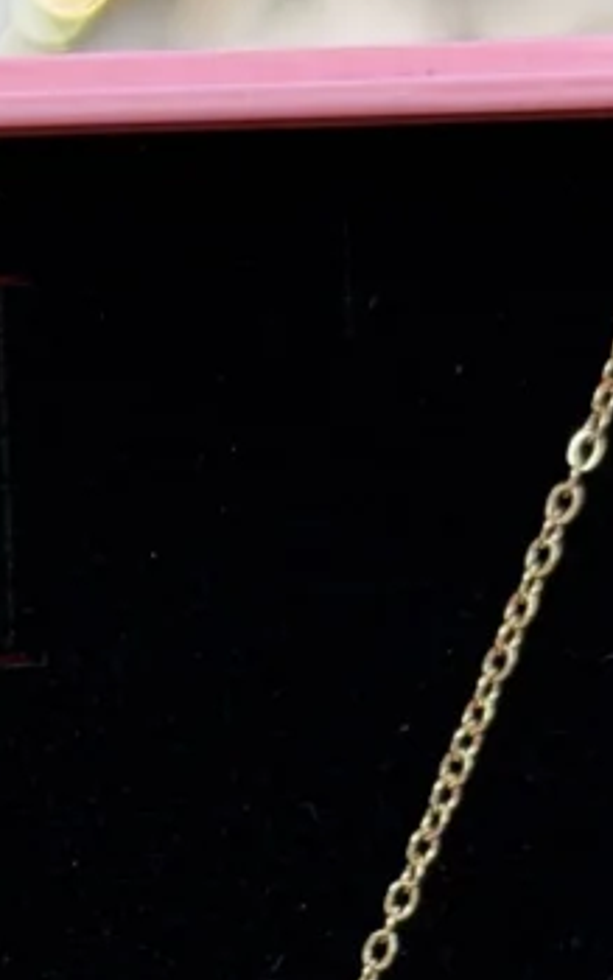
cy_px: 1180
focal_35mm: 155
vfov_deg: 13.1
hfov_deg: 8.3
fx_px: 4140
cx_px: -207
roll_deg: +0.4
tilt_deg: -43.1
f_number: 1.78
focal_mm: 6.76
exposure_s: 1/150
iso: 50
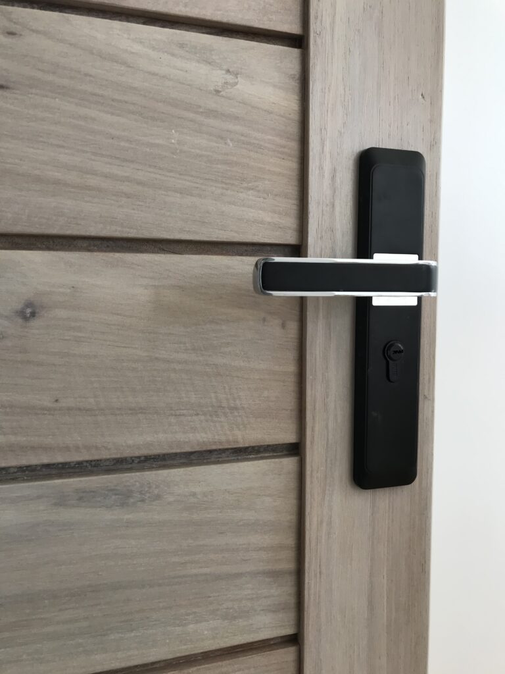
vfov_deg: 63.4
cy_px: 337
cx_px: 252
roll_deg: +1.3
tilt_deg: -3.8
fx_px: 545
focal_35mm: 28
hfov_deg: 49.7
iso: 32
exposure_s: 1/100
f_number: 1.8
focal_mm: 3.99
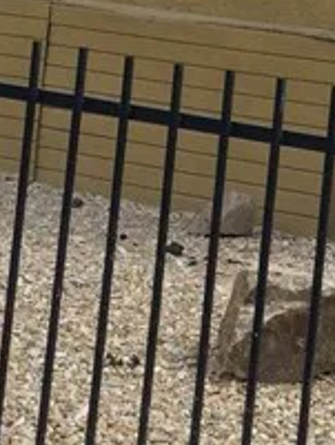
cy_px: -142
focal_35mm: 158
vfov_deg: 12.1
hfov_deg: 9.4
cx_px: 280
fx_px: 2037
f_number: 2.4
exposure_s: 1/727
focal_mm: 3.3
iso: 25
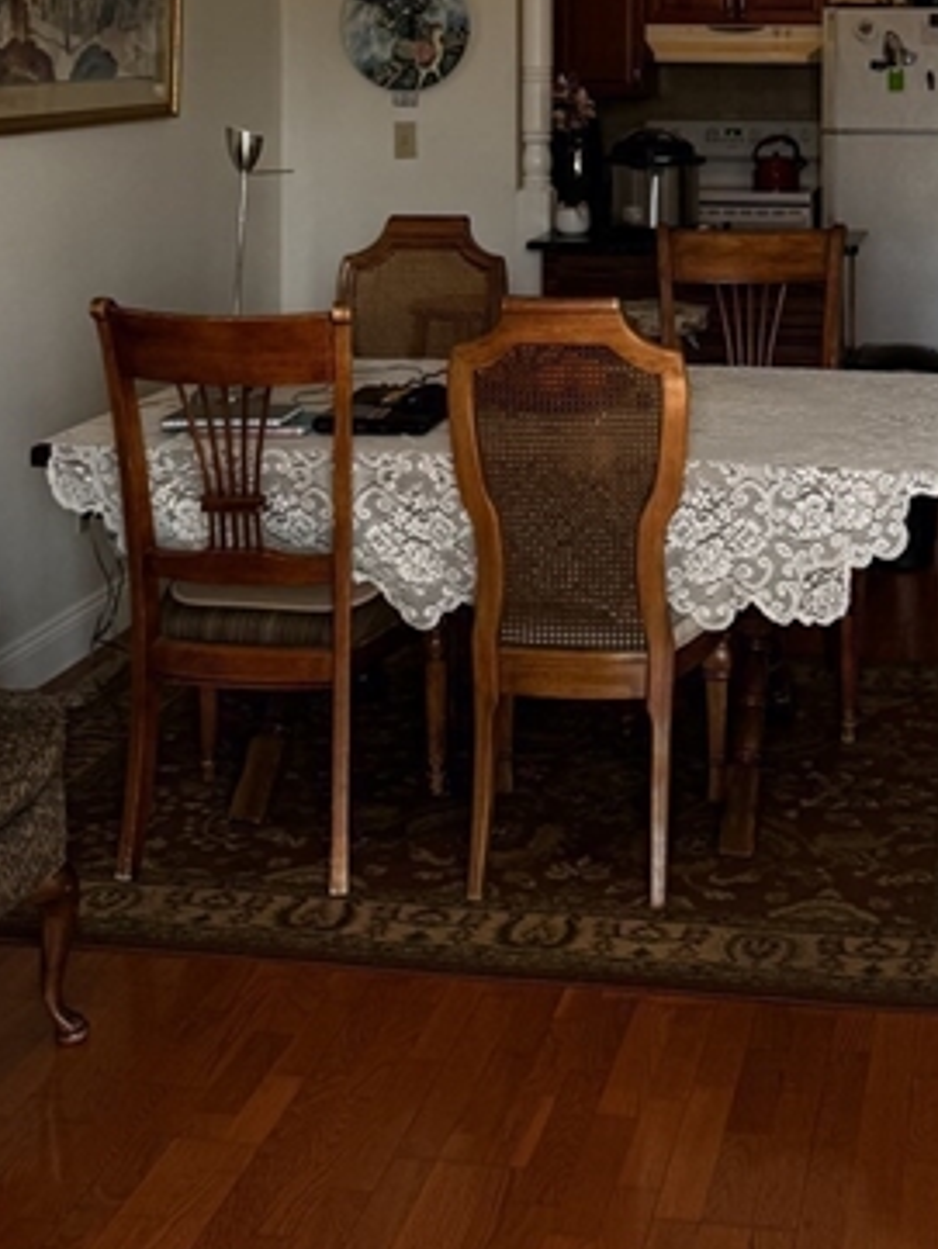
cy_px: 21
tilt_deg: -1.9
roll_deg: -0.2
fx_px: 1842
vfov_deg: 34.4
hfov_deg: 28.1
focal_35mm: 51
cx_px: 727
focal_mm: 6.86
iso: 80
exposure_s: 1/457
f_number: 1.78
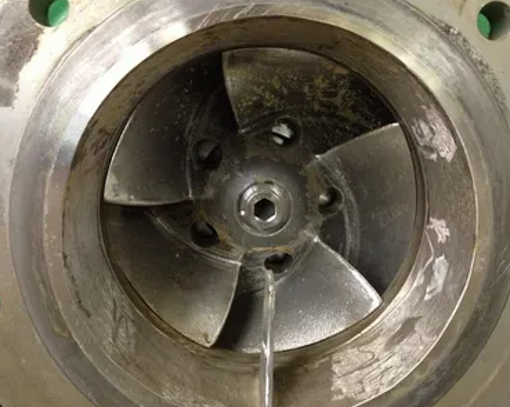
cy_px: 203
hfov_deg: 49.1
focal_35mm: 37
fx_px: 558
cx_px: 258
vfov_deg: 40.1
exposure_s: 1/20
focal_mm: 4.28
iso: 320
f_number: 2.4
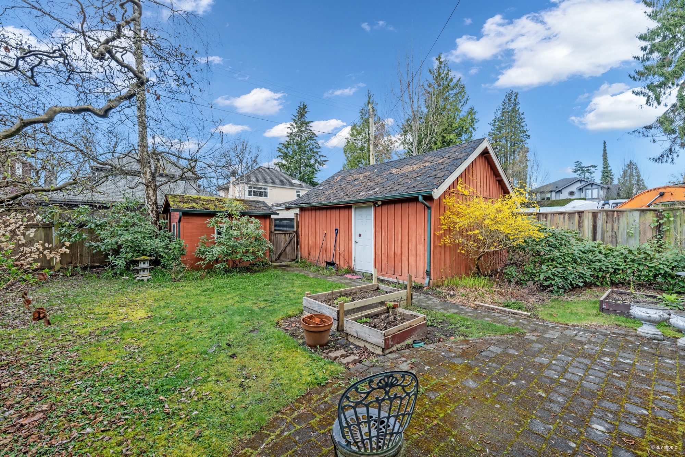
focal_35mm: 14
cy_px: 228
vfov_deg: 81.2
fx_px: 266
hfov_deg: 104.3
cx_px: 342
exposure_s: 1/60
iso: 100
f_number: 8
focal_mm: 14
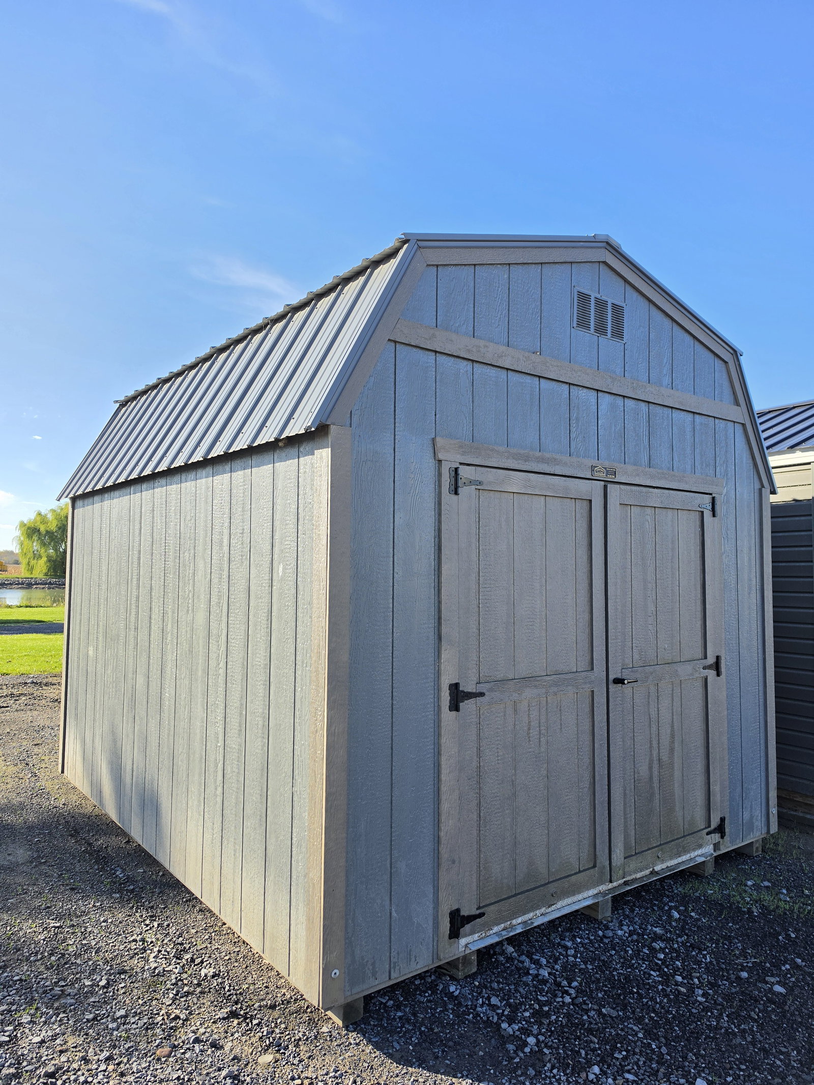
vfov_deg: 73.9
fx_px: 721
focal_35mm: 23
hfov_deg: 58.9
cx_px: 407
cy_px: 542
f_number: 1.4
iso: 64
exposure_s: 1/3455
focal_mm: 6.5
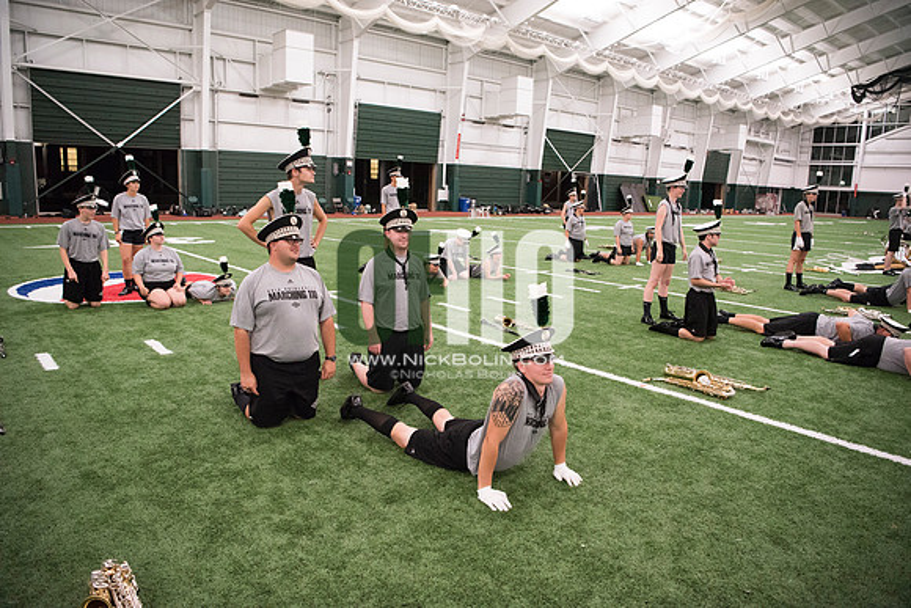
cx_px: 456
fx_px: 607
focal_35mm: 24
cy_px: 304
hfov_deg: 73.7
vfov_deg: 53.2
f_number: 3.2
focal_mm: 24
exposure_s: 1/320
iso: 3200
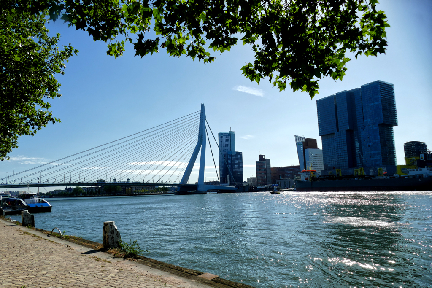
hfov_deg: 71.5
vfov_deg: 51.3
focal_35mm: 25
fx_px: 300
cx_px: 216
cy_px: 144
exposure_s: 1/1600
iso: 125
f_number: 5
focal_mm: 9.1
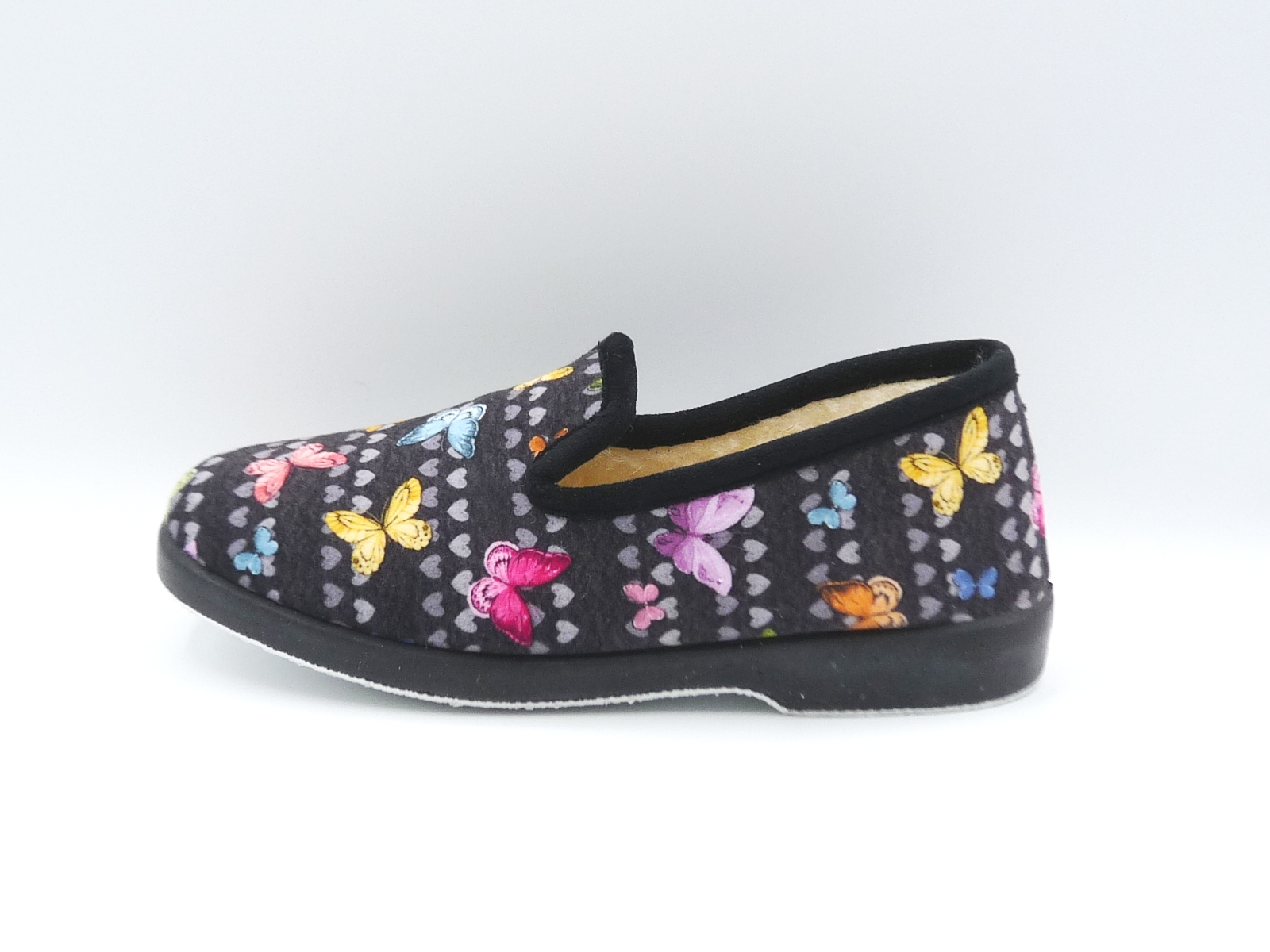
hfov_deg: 42.9
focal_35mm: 44
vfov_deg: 32.9
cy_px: 476
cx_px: 635
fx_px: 1614
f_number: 4
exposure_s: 1/200
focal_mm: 4.8
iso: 100
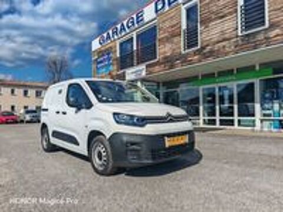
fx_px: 196
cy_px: 106
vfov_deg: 56.8
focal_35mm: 24
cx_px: 142
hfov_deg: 71.6
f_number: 2
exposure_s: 1/2000
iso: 50
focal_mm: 1.82
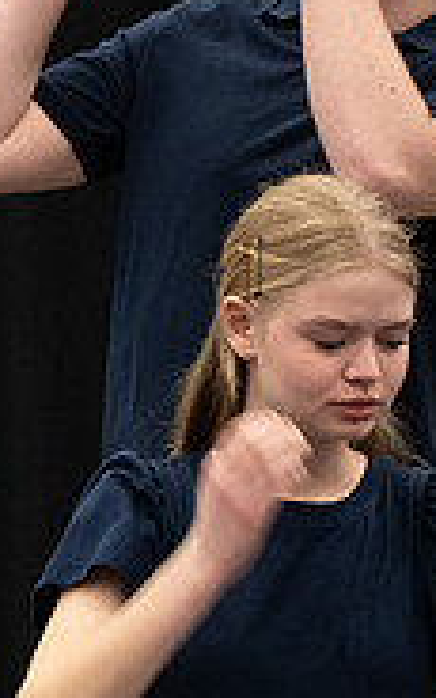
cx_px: -622
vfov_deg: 4.4
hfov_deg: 2.7
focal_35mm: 476
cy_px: 345
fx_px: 9050
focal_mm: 148
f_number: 6.3
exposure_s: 1/100
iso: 6400
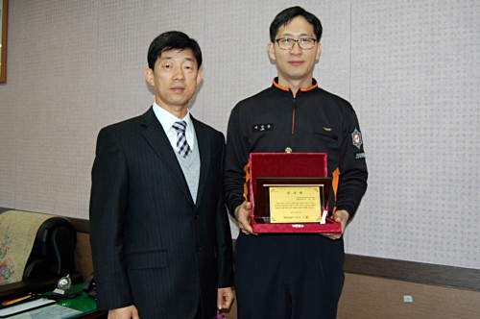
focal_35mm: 34
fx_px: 459
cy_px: 160
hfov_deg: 55.2
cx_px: 240
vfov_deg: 38.3
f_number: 3.8
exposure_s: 1/60
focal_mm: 23
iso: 400
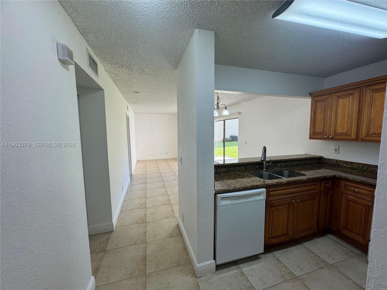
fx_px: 157
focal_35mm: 14
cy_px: 145
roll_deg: +0.4
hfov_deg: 102.1
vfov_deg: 85.7
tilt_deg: -5.6
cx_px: 194
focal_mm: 2.22
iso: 80
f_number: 2.2
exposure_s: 1/120
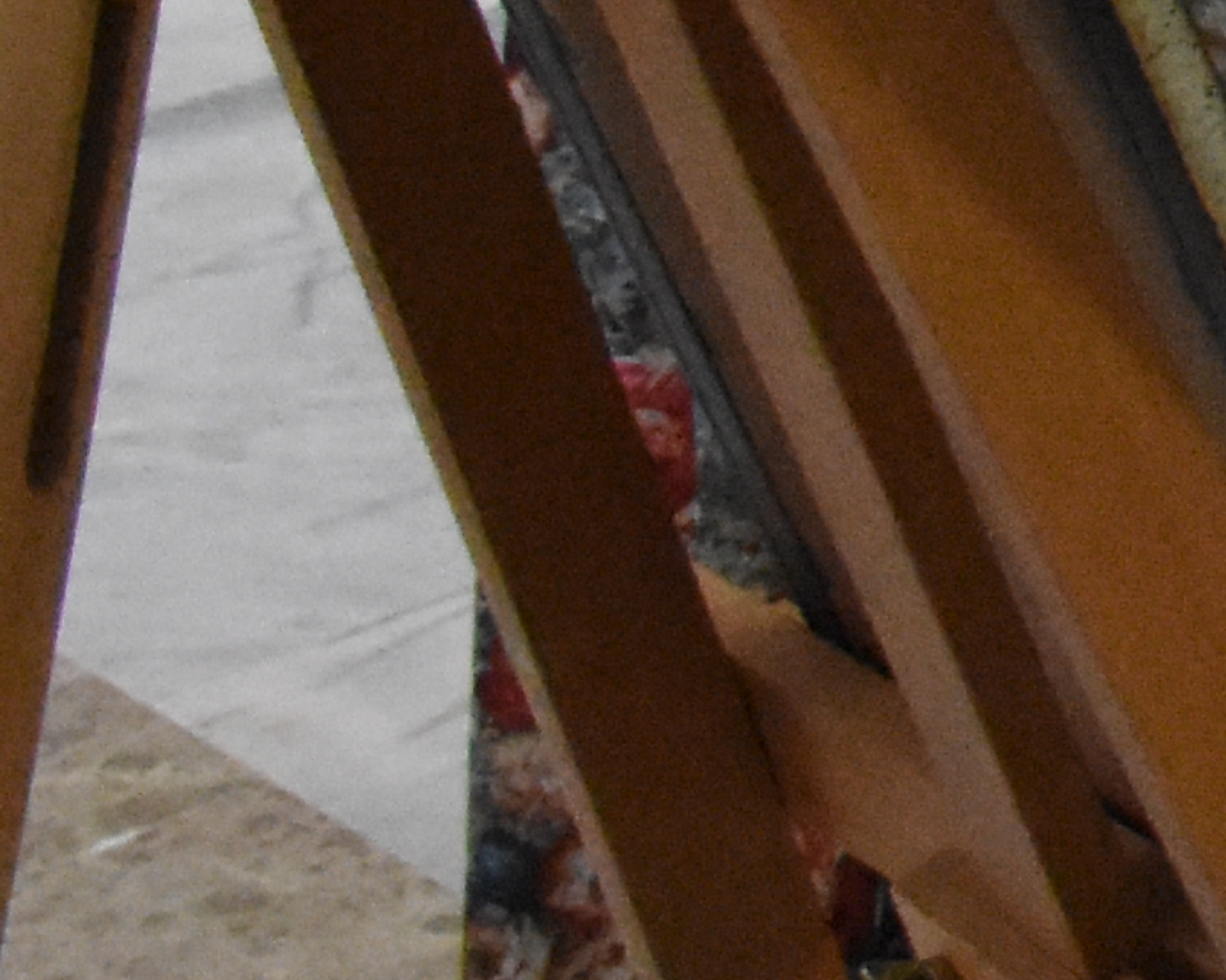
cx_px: 4081
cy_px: -1911
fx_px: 7983
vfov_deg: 6.4
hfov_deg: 7.4
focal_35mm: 220
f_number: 5.6
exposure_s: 1/100
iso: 6400
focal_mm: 22
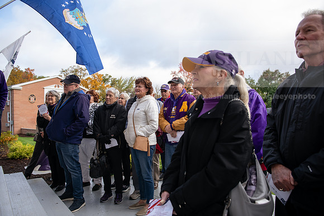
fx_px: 234
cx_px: 162
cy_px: 108
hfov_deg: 69.4
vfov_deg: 49.6
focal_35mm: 26
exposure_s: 1/320
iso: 160
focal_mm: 26
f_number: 3.5
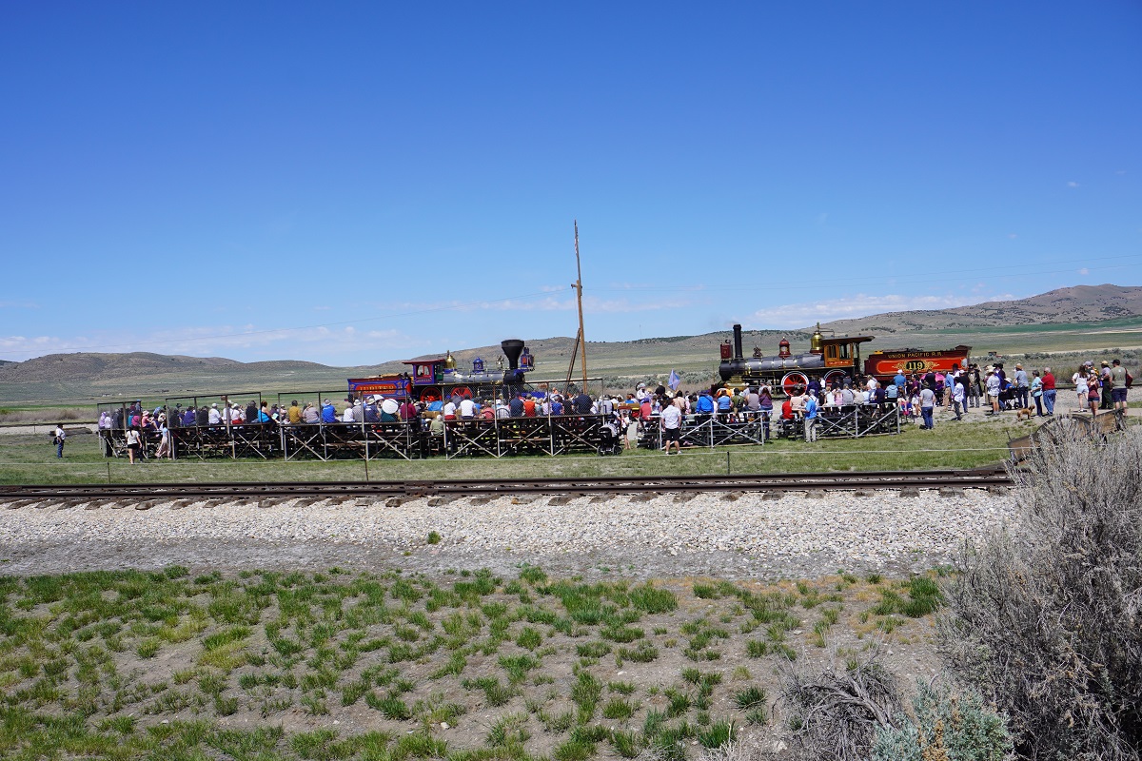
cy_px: 380
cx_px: 571
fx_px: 1094
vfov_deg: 38.4
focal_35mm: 34
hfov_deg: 55.1
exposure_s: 1/250
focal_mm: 23
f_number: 10
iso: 100
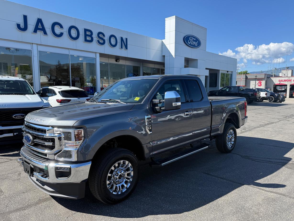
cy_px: 113
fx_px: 212
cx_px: 145
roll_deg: -0.2
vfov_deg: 54.9
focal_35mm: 25
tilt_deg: -5.8
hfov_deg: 69.4
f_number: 1.78
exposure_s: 1/2611
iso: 100
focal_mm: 6.76
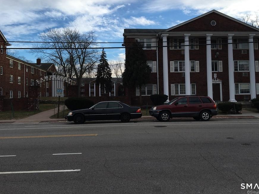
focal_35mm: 34
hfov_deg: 53.9
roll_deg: +1.6
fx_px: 254
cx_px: 138
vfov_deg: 41.7
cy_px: 81
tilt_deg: +3.2
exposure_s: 1/884
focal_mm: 4.15
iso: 25
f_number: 2.2
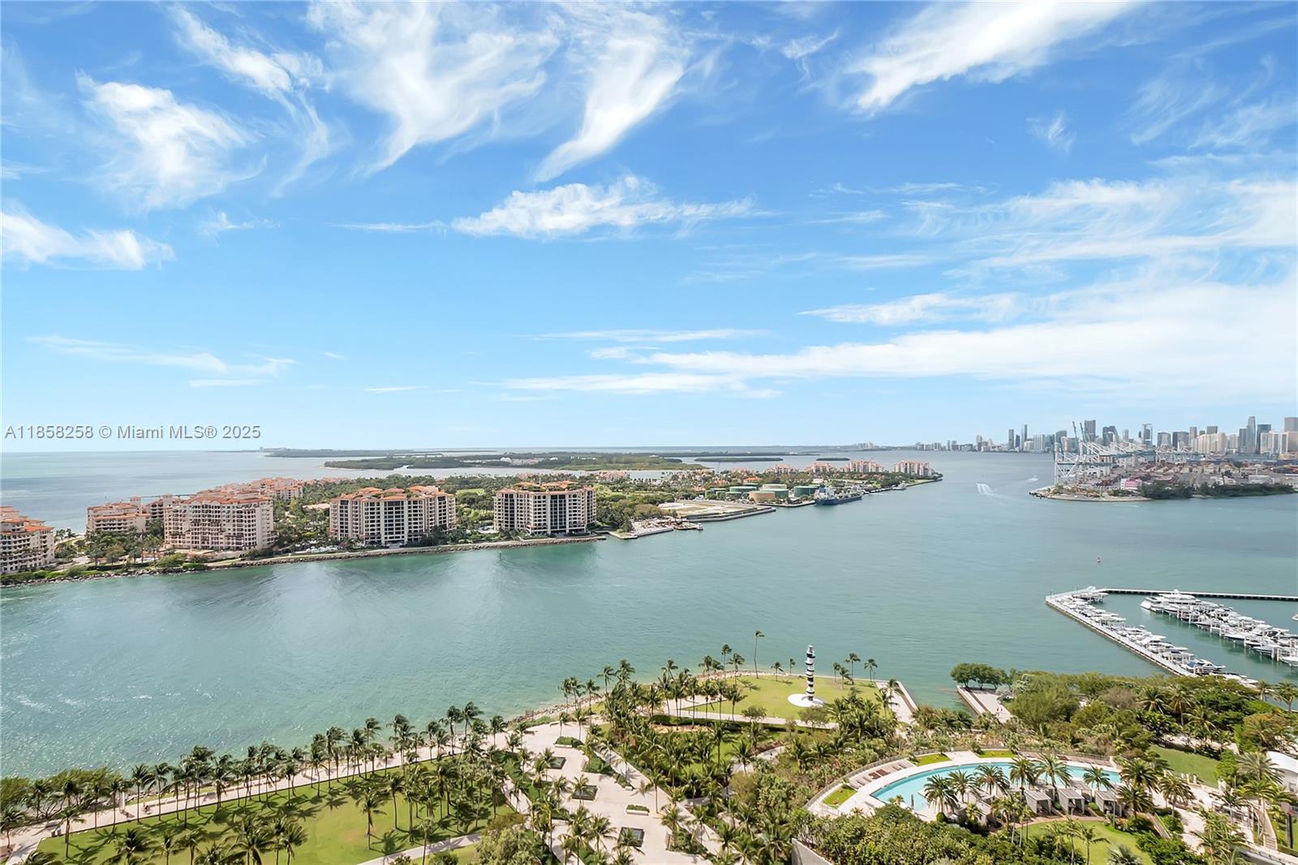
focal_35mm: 15
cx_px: 649
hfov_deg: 100.4
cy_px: 432
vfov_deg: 77.3
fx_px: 541
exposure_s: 1/400
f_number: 8
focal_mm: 10
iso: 100
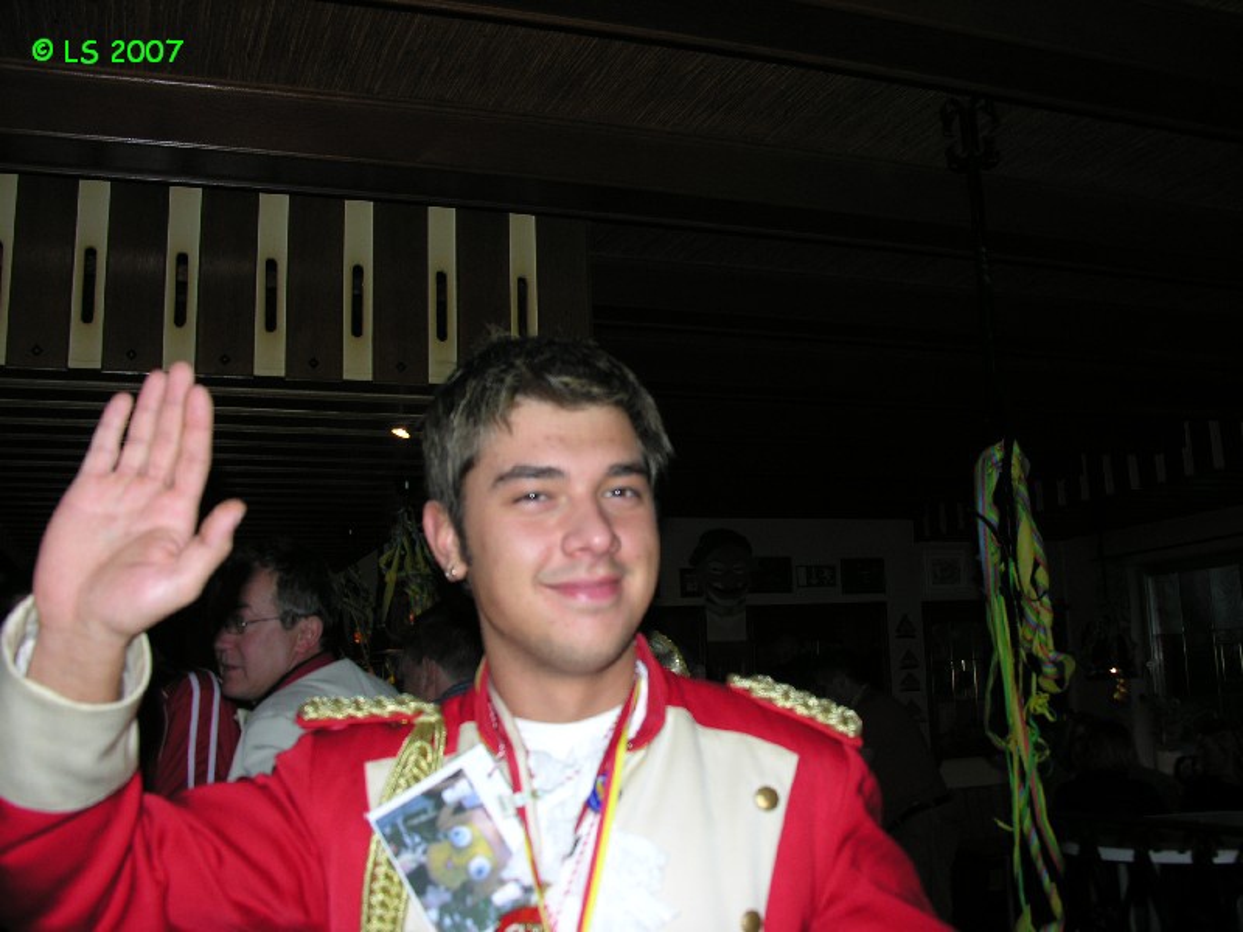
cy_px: 466
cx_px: 622
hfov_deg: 52.6
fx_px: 1257
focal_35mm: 35
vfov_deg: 40.7
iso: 50
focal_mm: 8.9
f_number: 2.8
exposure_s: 1/60.1
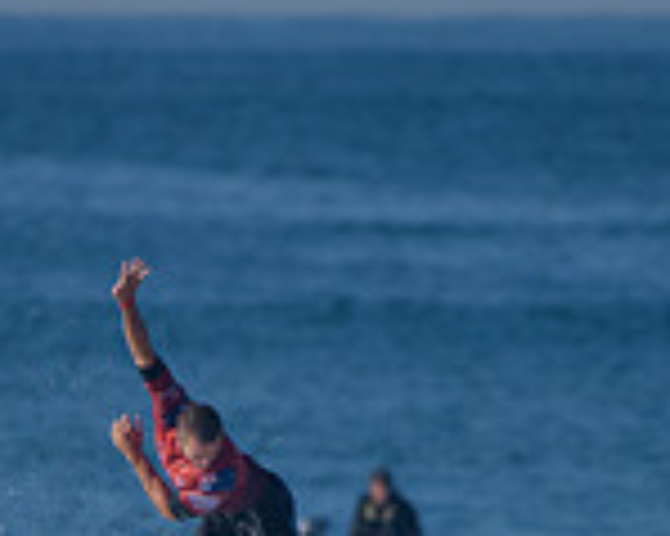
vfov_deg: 0.8
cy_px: 696
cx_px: 220
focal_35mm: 1832
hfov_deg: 1.1
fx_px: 36304
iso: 180
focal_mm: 500
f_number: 5.6
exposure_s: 1/2000
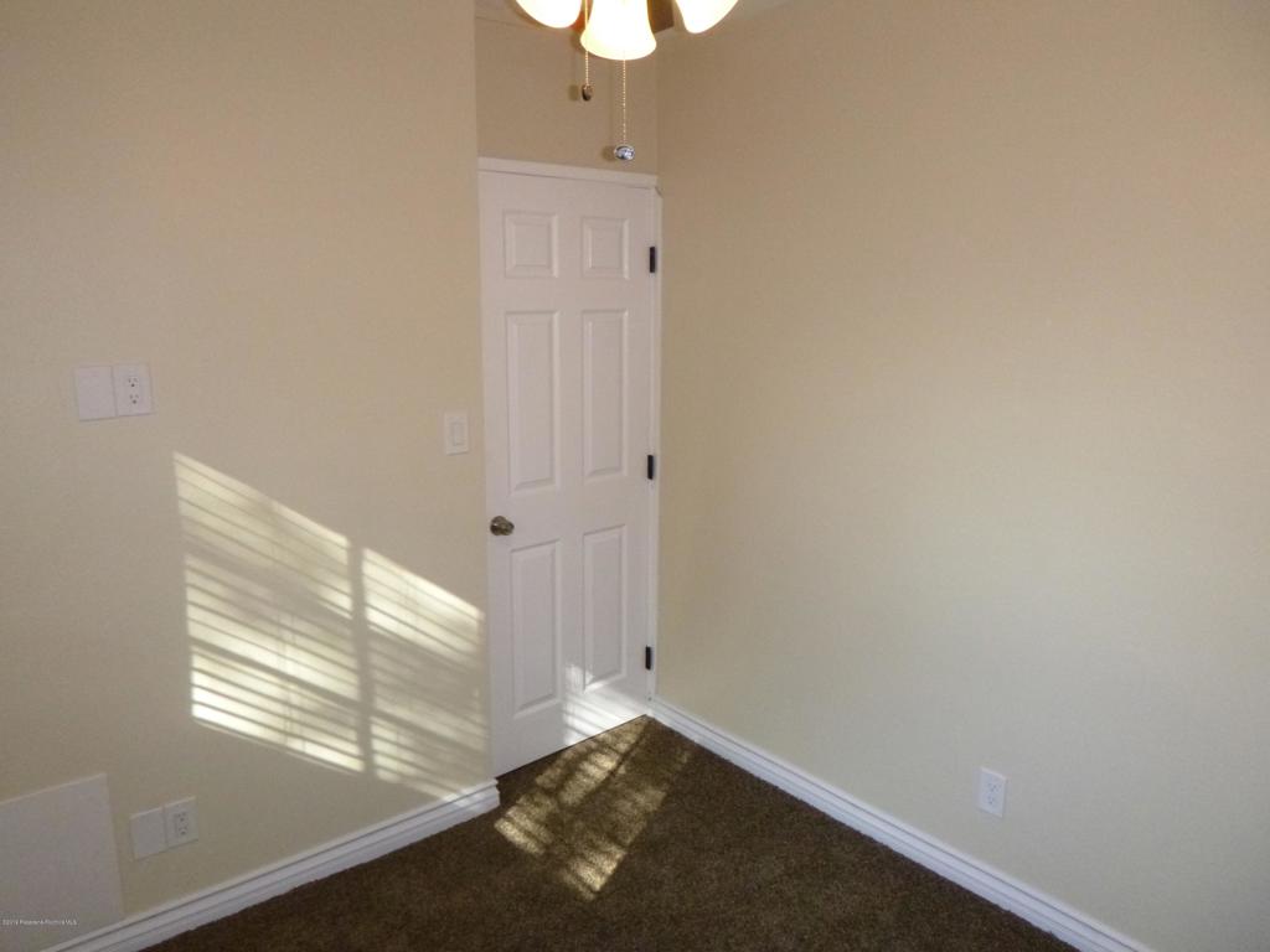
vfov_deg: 54.9
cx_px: 635
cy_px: 476
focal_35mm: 25
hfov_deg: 69.4
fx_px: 917
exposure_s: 1/125
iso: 400
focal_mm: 4.5
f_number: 3.9
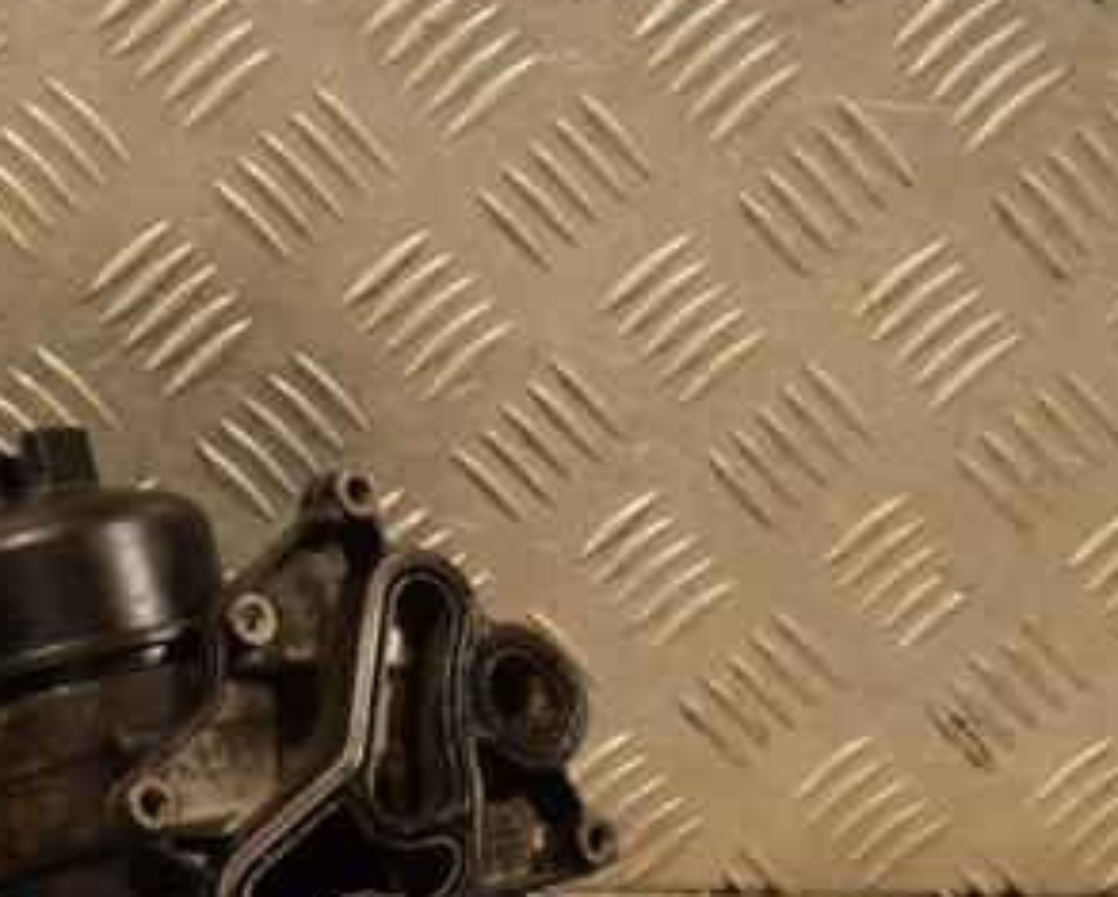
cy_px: 706
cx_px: 206
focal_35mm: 121
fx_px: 4008
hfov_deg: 15.8
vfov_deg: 12.7
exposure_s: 1/160
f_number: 6.3
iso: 800
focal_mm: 42
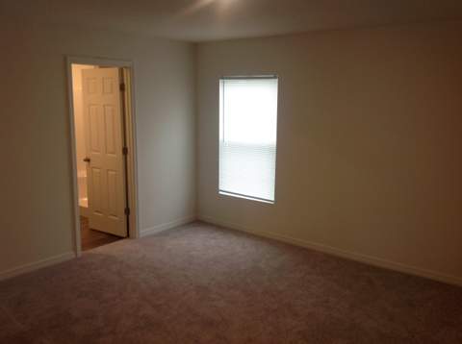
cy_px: 172
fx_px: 466
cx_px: 231
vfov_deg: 40.6
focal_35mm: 35
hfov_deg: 52.7
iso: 50
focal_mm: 4.28
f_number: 2.4
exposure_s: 1/20
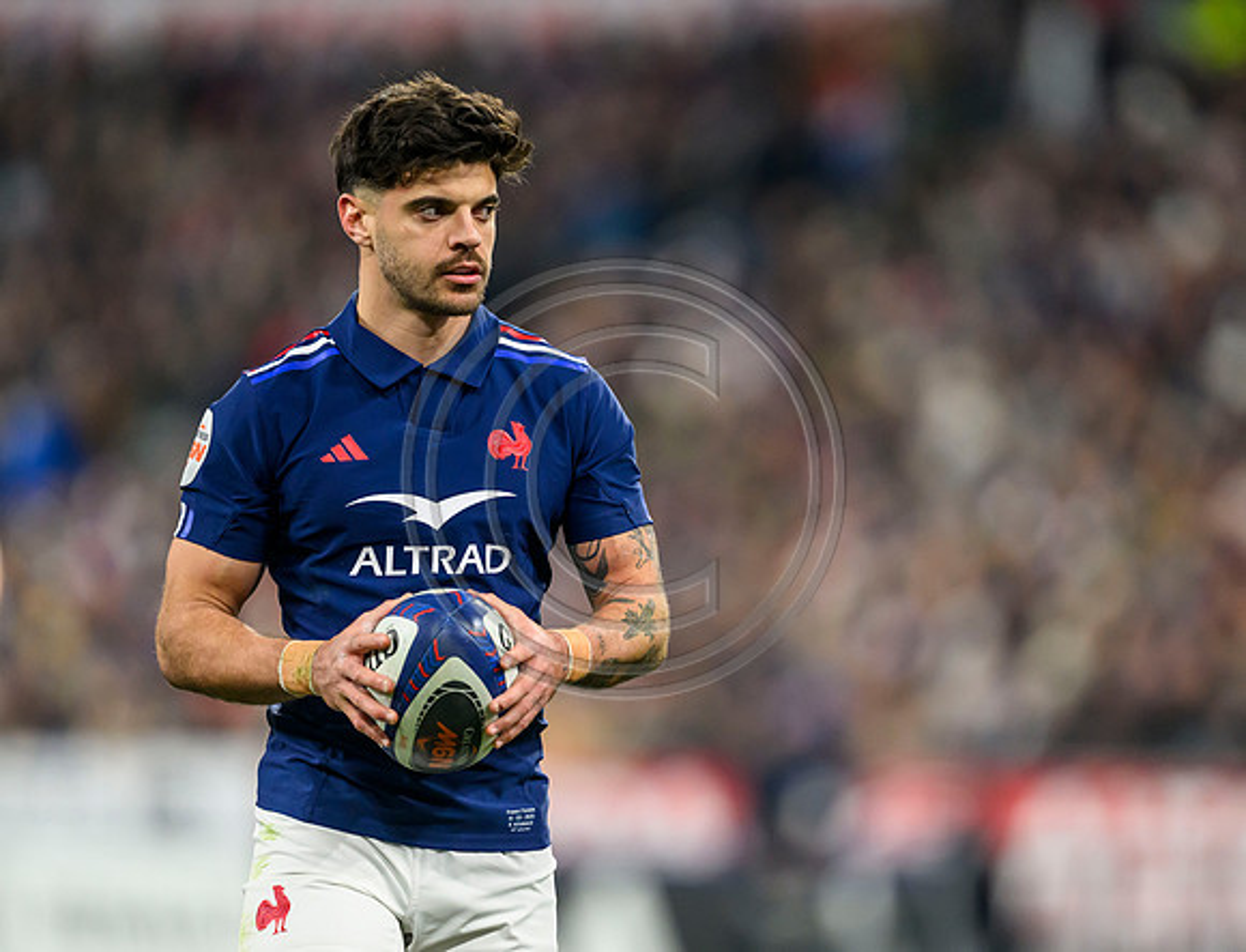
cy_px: 499
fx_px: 19058
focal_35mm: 526
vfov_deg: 2.9
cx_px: 638
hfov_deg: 3.7
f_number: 2.8
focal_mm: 400
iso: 3200
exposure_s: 1/2500
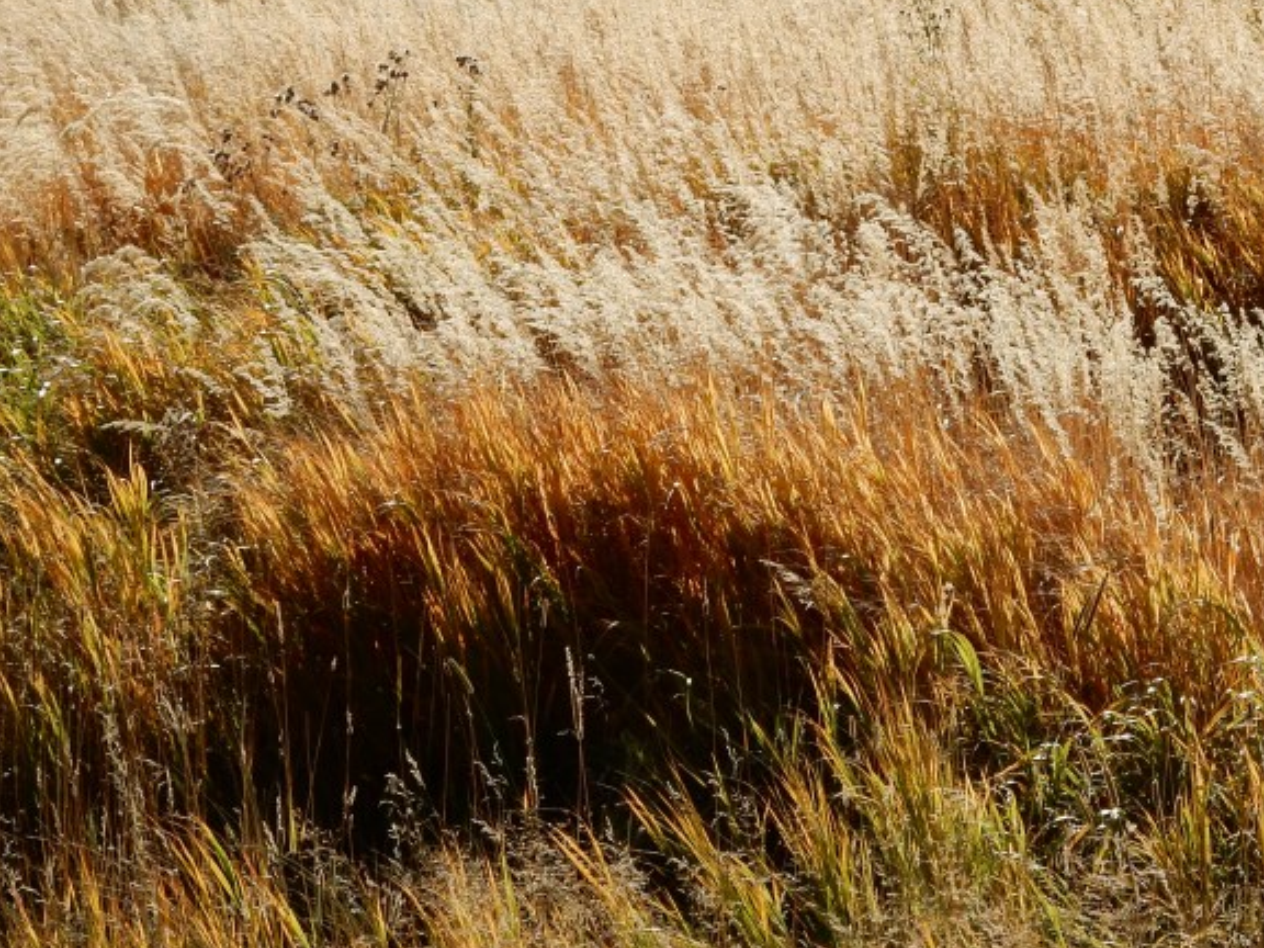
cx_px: 1016
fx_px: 6427
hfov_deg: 11.2
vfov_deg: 8.4
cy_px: 360
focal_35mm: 176
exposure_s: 1/640
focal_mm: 17.6
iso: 125
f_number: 5.3
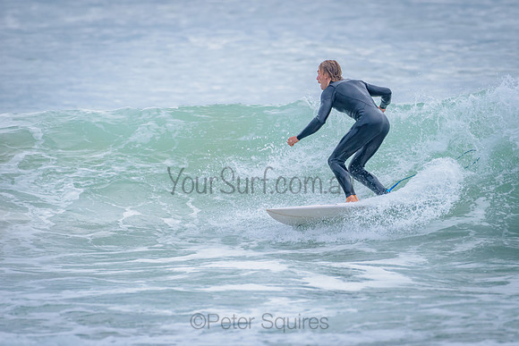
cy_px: 154
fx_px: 8838
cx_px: 318
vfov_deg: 2.2
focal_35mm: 613
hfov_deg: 3.4
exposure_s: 1/2000
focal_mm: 500
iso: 800
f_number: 5.6
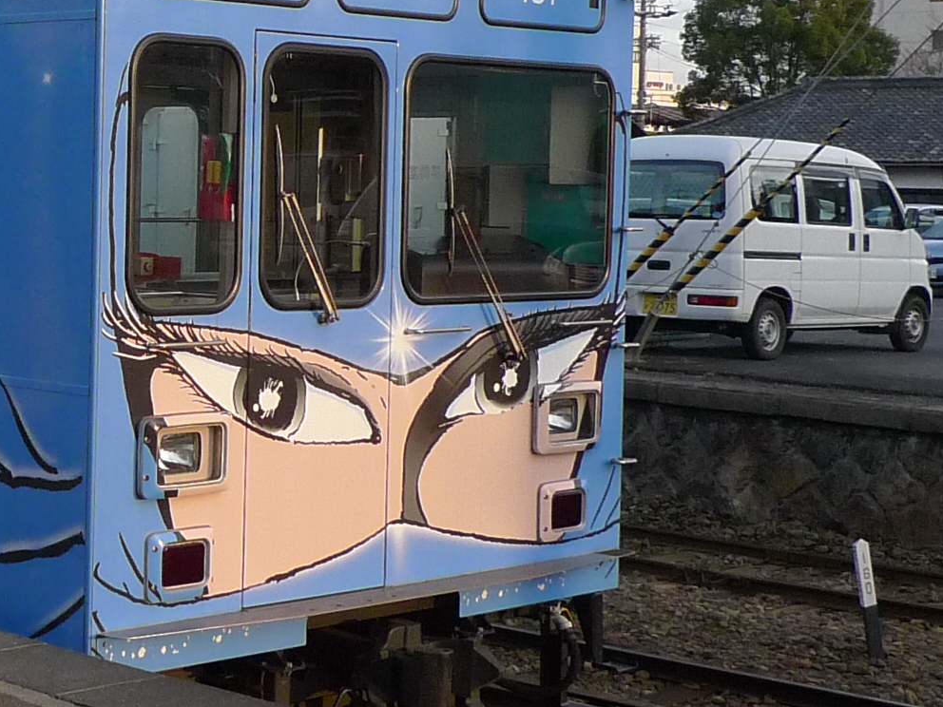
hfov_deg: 23.3
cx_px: -19
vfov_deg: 18.4
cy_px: 237
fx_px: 2179
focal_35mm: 80
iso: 200
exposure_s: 1/400
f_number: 3.2
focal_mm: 5.1
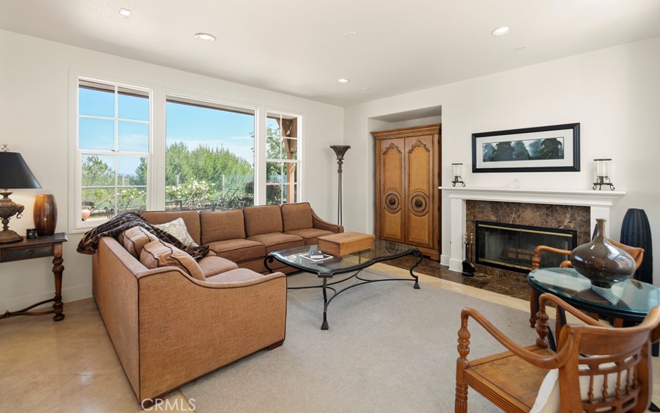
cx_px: 343
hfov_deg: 97.8
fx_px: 288
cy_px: 184
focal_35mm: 16
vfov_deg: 71.0
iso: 125
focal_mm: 10
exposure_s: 1/20
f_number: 4
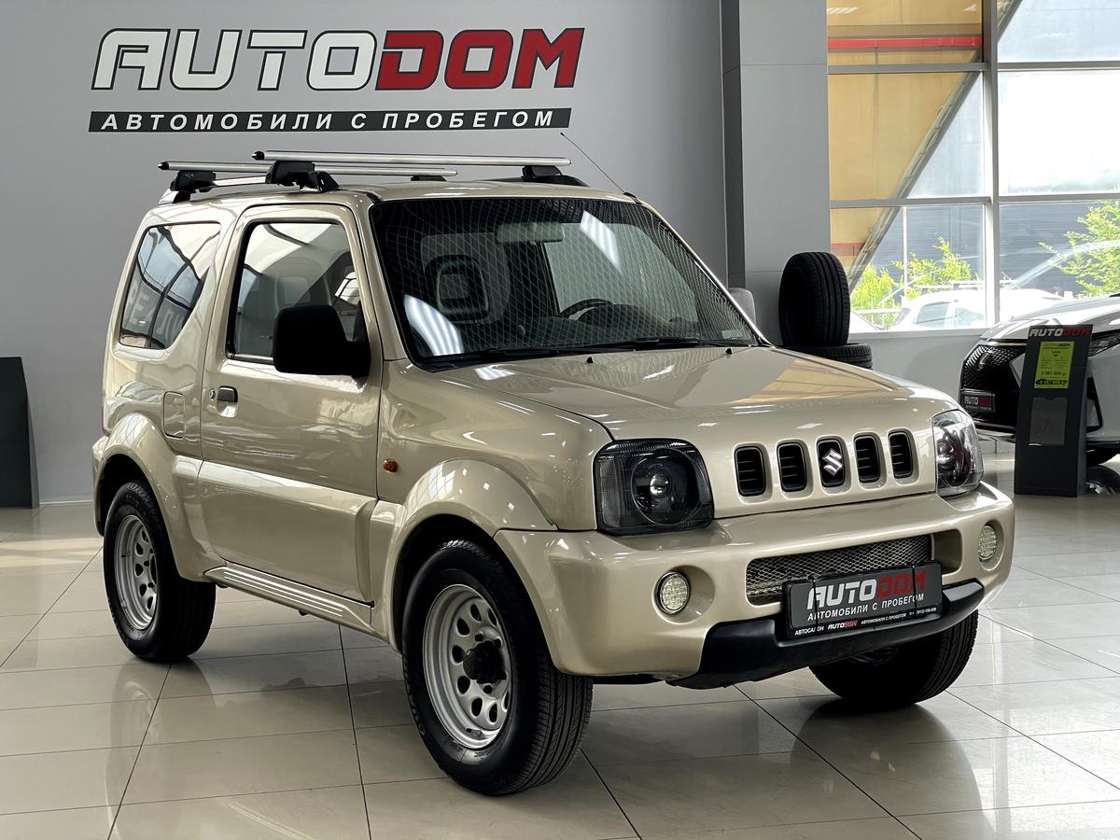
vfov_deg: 28.0
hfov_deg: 36.8
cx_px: 560
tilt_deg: -3.0
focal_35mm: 52
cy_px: 420
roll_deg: +2.1
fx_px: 1682
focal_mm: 6
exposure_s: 1/99
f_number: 2
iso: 80
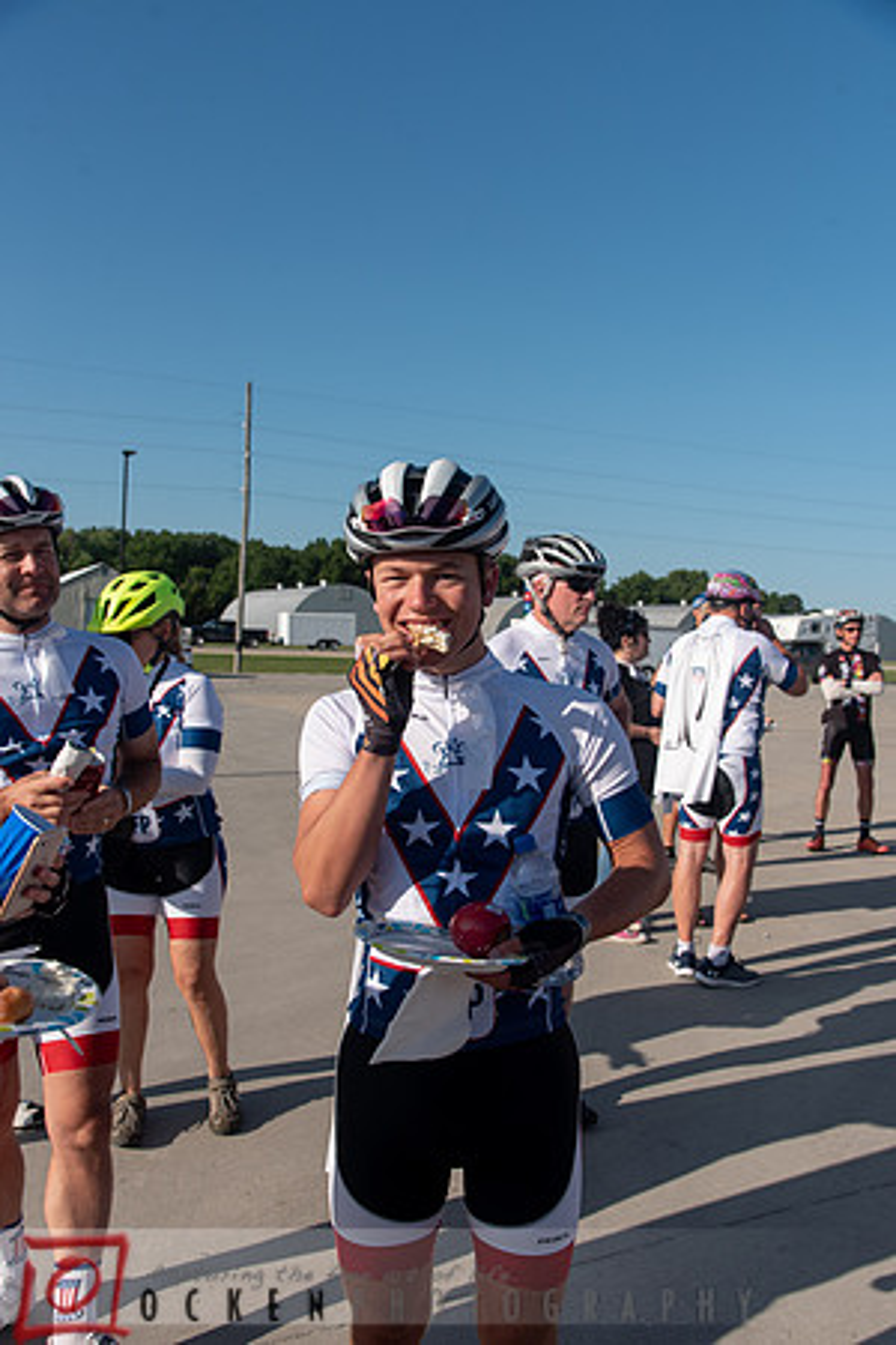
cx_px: 448
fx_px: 1120
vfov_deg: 61.9
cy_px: 672
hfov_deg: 43.6
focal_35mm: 30
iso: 250
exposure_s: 1/1000
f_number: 7.1
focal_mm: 30
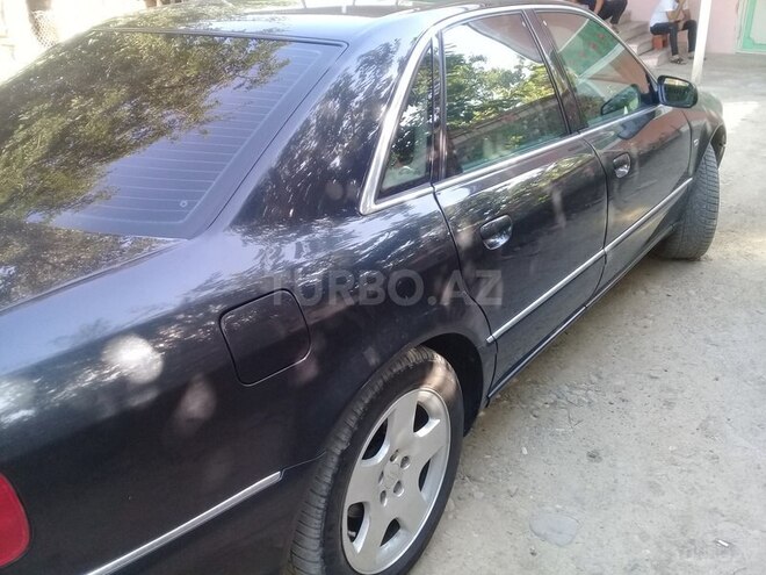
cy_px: 288
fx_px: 686
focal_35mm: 31
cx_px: 383
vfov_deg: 45.4
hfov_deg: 58.4
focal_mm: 3.3
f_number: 2.2
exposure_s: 1/100
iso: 80
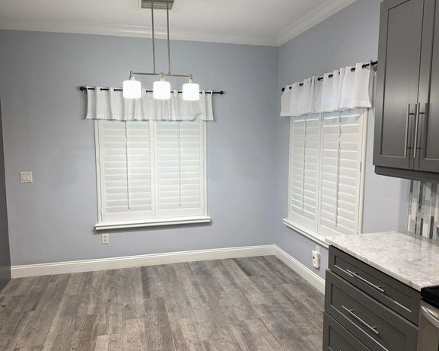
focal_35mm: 26
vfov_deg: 54.9
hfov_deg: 66.0
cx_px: 208
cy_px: 171
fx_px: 338
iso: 250
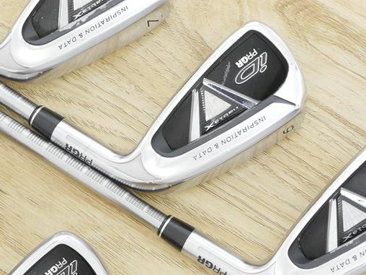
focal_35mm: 126
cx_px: 121
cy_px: 217
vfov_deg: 11.7
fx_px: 1332
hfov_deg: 15.6
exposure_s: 1/40
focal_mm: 25
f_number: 4.5
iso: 1600
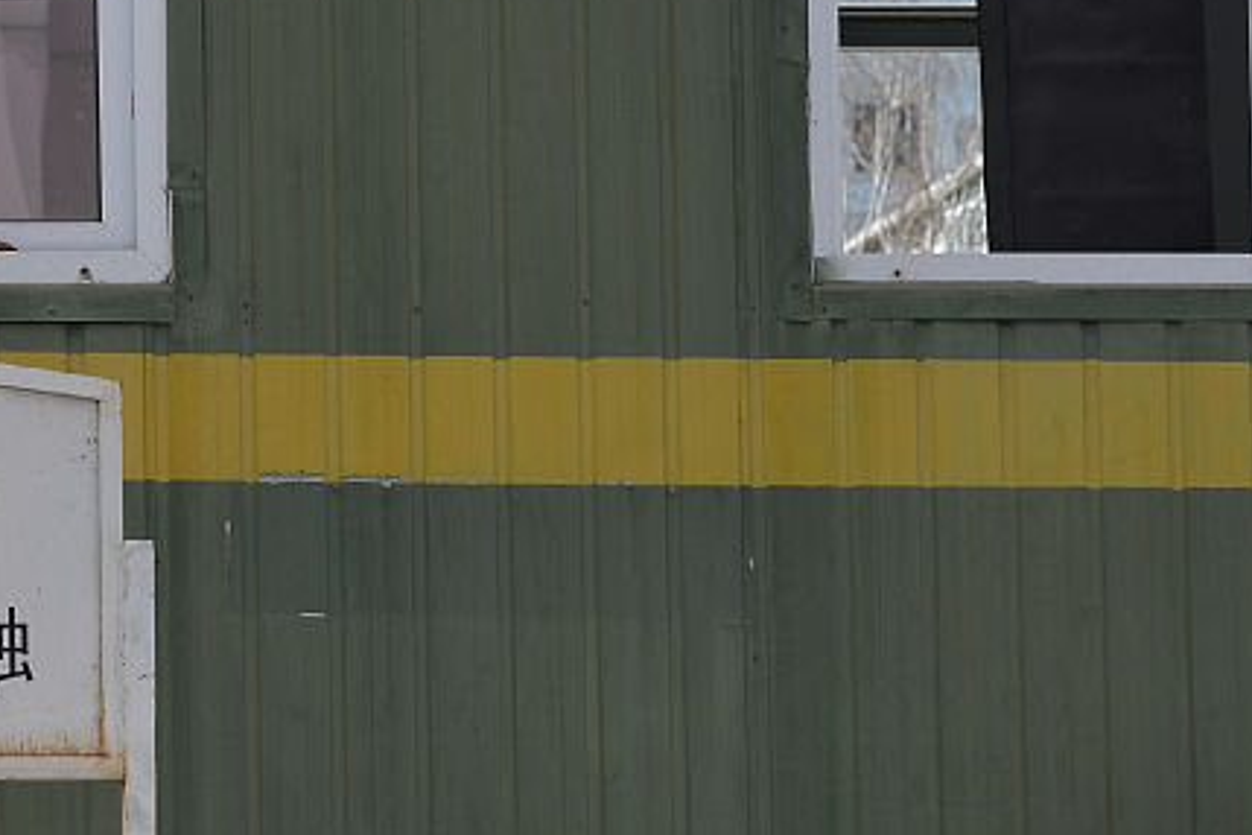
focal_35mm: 196
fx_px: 6816
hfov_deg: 10.2
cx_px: -461
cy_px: 378
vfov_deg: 7.0
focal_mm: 70
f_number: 7.1
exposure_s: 1/400
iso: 200
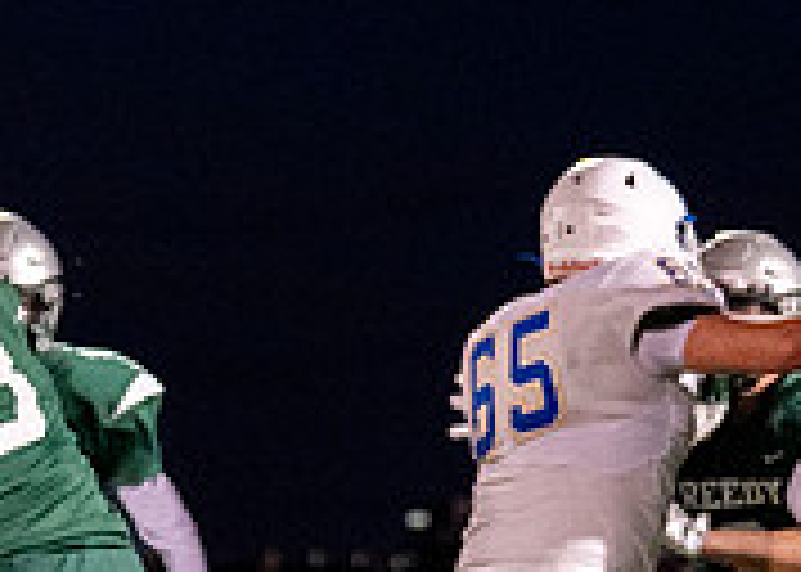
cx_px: -987
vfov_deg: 3.1
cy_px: 578
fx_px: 10552
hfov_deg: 4.3
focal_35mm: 464
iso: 3200
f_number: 2.8
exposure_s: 1/1000
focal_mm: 70
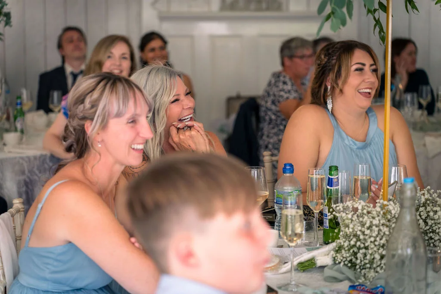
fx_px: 919
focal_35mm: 75
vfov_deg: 18.2
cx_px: 220
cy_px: 147
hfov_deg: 27.0
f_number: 2.8
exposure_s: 1/200
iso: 1250
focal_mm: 75
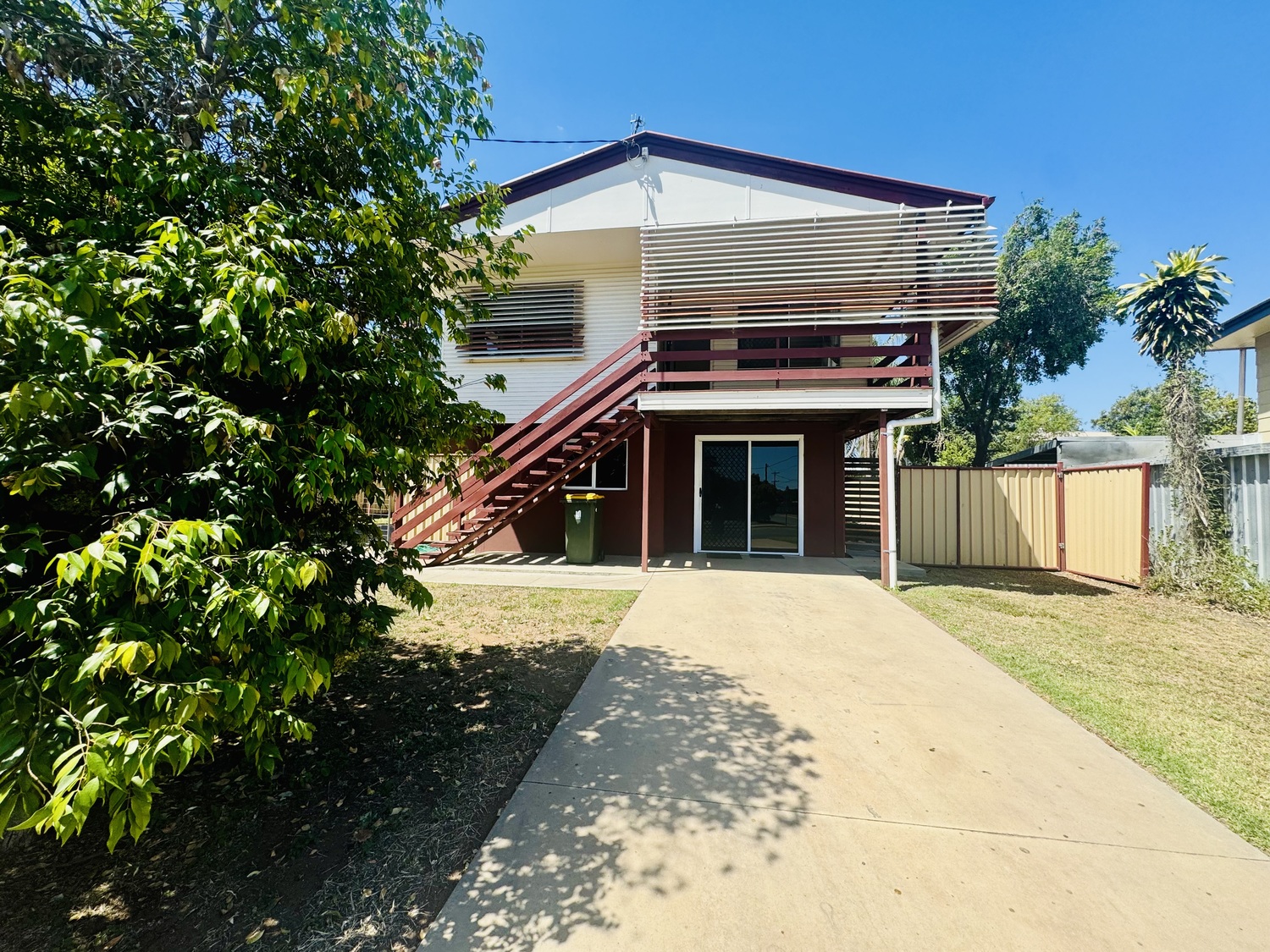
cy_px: 476
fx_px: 514
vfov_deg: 85.7
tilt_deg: +1.2
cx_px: 635
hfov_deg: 102.1
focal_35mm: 14
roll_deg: +1.6
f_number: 2.2
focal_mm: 2.22
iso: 40
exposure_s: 1/956
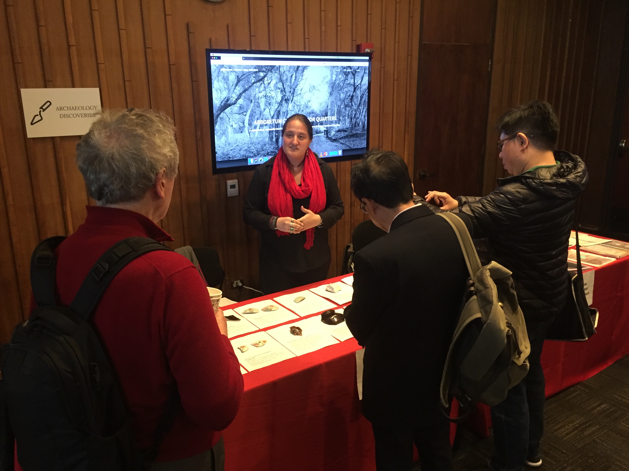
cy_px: 236
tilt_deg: -13.6
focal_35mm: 29
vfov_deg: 48.2
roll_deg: +0.4
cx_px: 314
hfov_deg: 61.7
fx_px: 527
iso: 250
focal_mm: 4.15
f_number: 2.2
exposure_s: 1/20
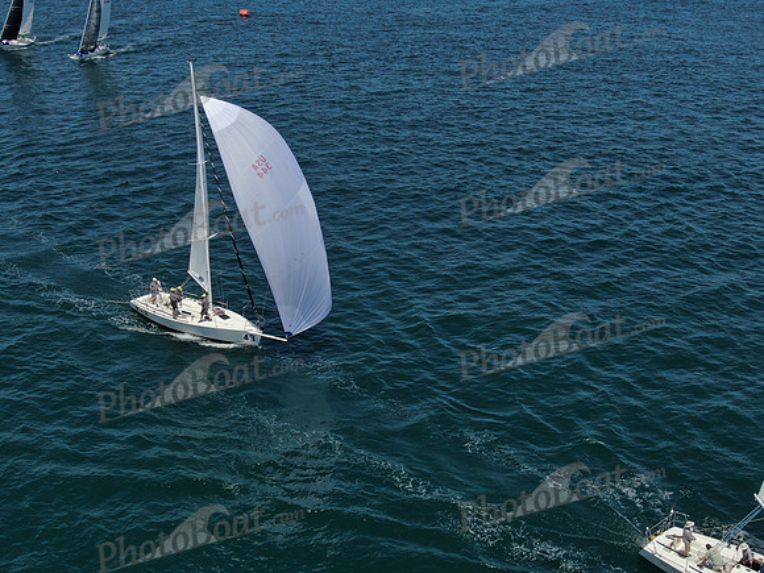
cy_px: 286
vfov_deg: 30.3
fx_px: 1059
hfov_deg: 39.7
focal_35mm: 48
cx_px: 382
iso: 100
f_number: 3.8
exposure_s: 1/1250
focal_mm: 8.6
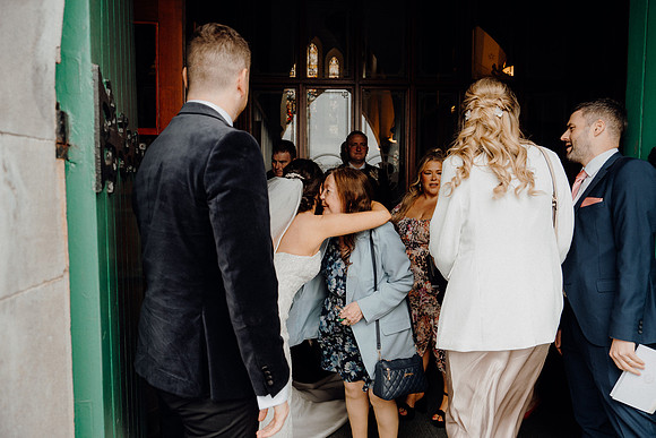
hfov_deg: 67.4
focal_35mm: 27
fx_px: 492
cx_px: 328
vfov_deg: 48.0
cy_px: 219
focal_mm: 27
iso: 160
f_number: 3.5
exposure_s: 1/200
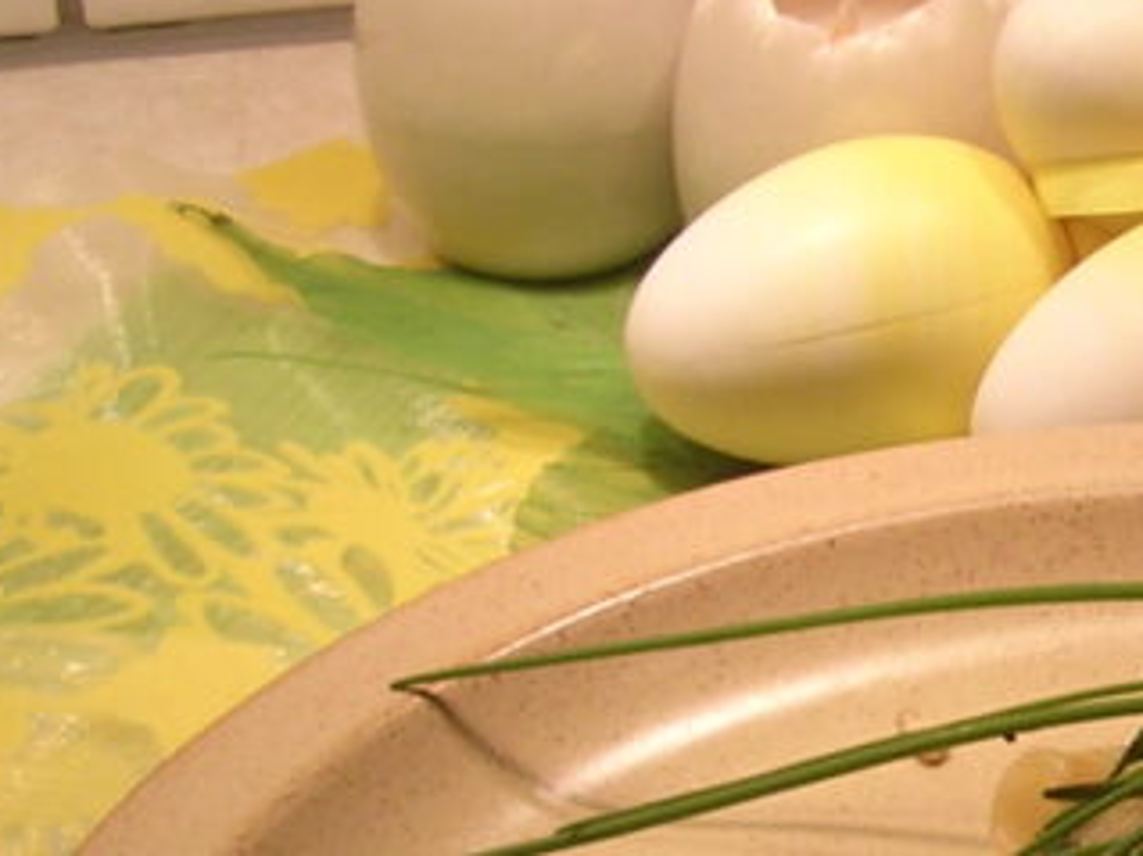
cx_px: 1609
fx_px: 4027
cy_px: 770
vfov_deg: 12.1
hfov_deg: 15.2
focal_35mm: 122
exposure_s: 1/42.4
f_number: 2.8
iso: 100
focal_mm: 5.8
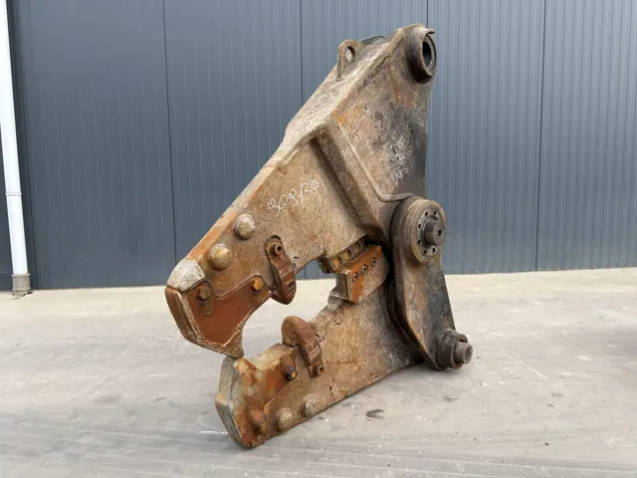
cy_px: 239
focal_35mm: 24
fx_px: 442
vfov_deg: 56.8
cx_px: 318
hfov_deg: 71.6
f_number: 1.78
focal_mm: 6.76
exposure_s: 1/314
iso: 64
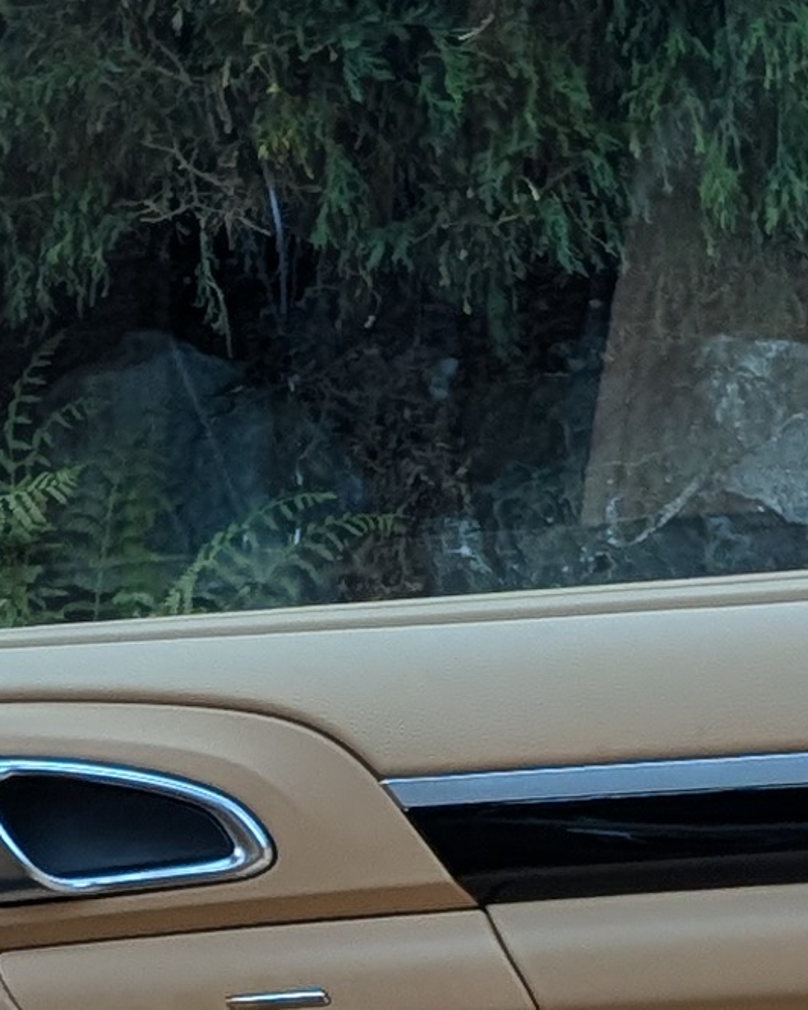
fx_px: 2152
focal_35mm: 72
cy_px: 925
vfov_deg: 25.5
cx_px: 258
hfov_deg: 21.2
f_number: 1.7
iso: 91
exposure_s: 1/71.4
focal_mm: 2.02
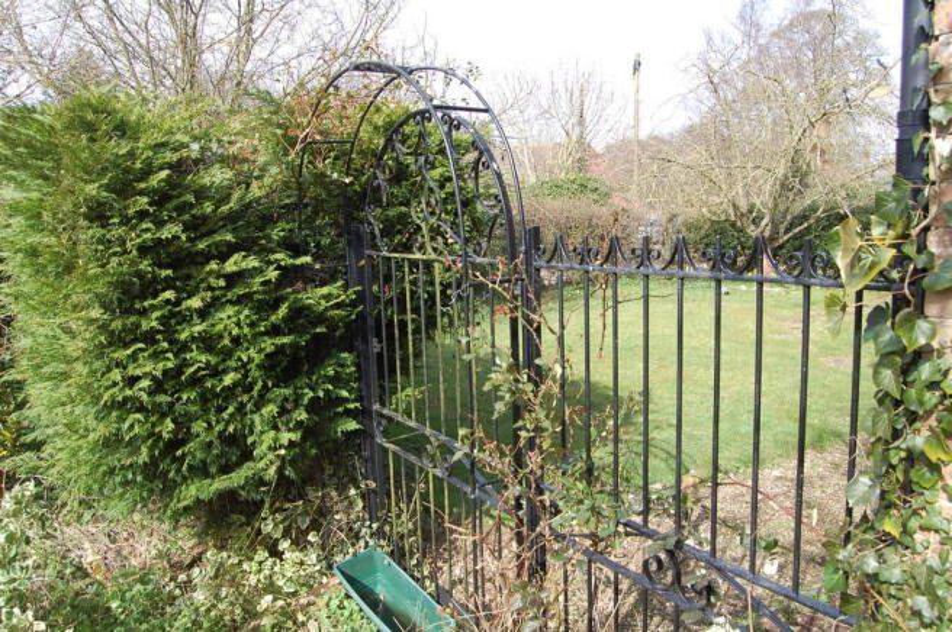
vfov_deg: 47.8
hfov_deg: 67.4
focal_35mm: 27
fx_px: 713
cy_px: 316
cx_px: 476
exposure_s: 1/160
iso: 200
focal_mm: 18
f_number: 6.3
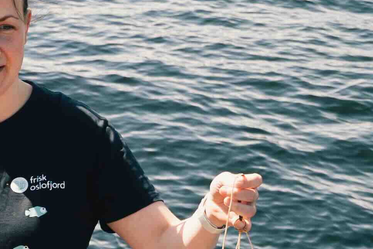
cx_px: -268
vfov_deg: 7.4
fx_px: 1896
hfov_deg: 10.6
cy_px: 311
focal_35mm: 183
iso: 100
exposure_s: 1/320
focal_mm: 29.5
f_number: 4.5
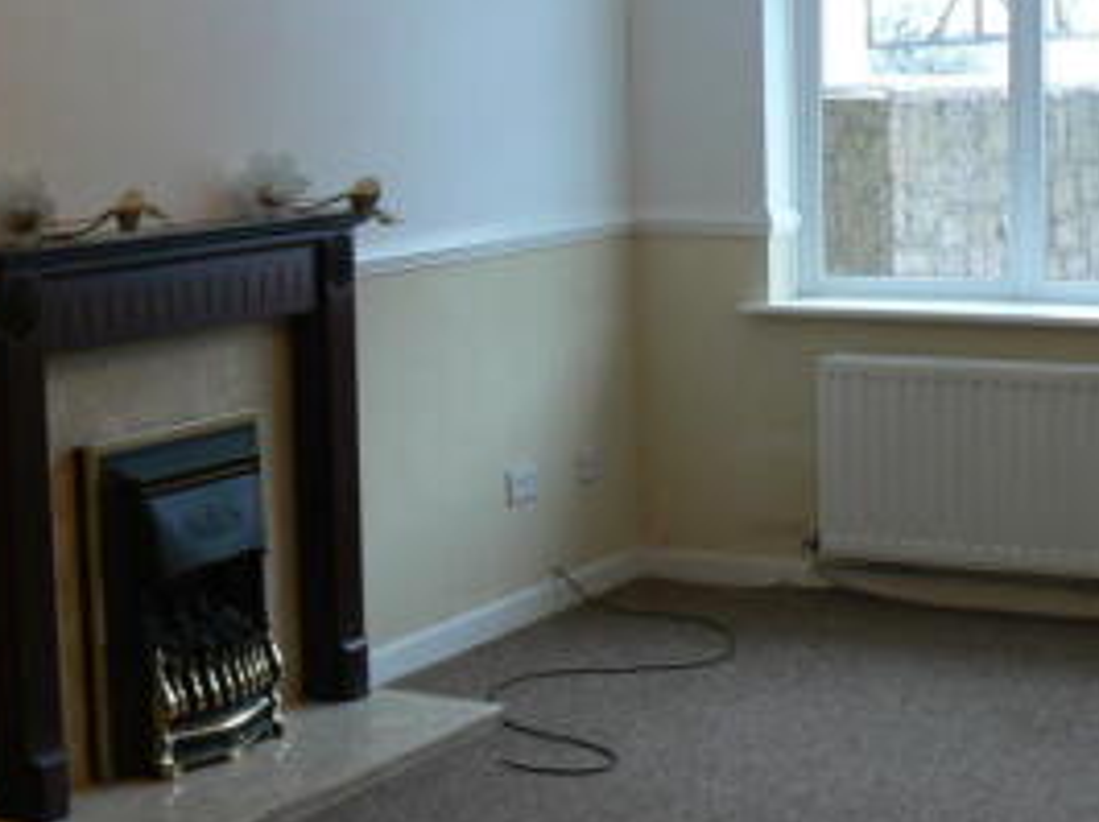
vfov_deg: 18.6
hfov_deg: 24.6
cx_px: 750
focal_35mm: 79
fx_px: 2506
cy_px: 390
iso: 80
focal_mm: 6
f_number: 2.8
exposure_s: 1/30
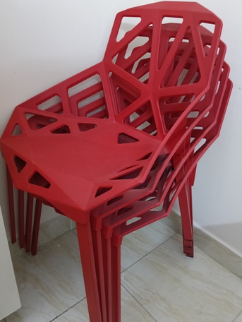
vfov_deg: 65.3
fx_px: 251
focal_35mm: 27
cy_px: 161
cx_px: 121
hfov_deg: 51.4
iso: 1250
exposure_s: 1/25
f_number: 1.8
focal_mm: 3.98
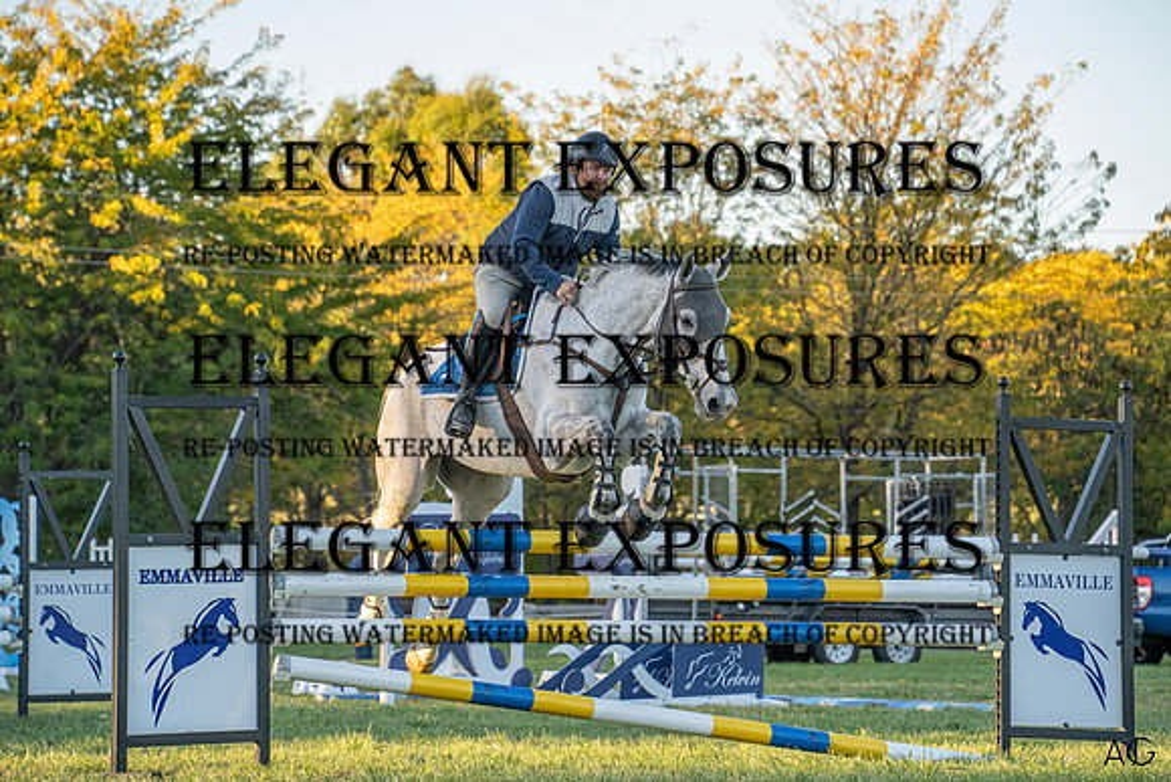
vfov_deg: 8.4
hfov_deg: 12.6
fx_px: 5320
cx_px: 622
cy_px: 394
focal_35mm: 164
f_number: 6.3
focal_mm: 154
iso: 5000
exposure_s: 1/1600
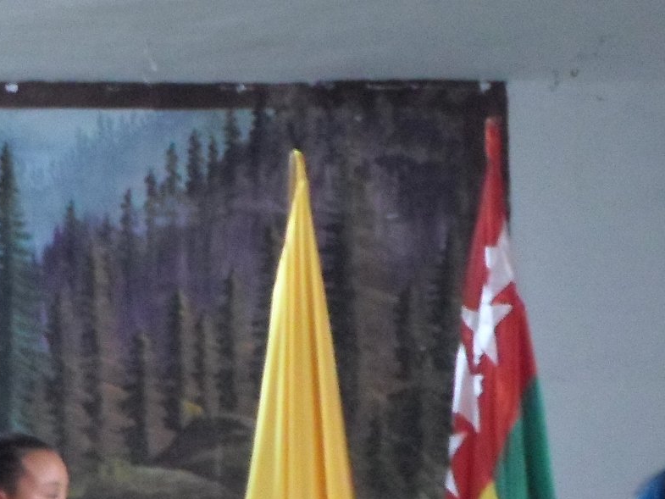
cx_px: -304
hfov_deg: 13.2
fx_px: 2728
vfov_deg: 10.4
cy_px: 512
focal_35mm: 142
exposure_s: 1/10
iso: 400
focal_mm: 7.8
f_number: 3.2
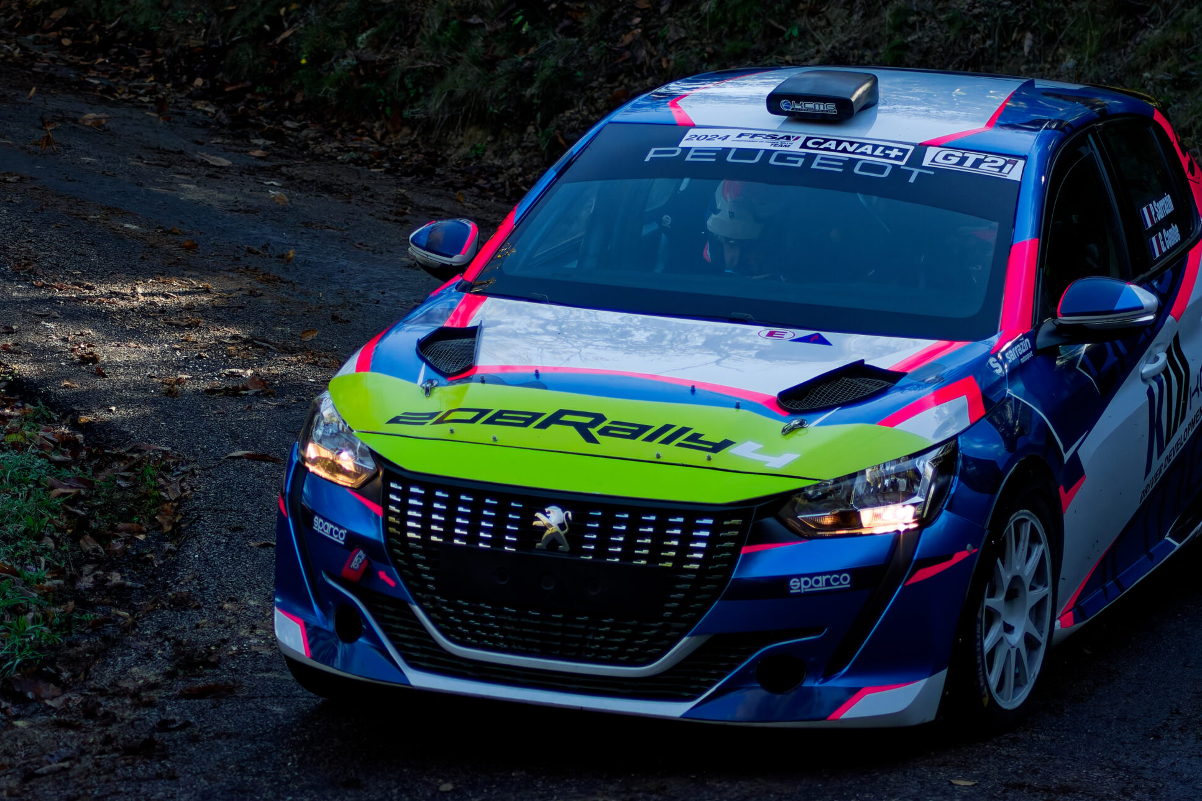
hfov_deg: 14.8
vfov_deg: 9.9
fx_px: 4640
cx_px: 625
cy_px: 364
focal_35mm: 139
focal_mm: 70
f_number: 4
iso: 2500
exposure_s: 1/5000
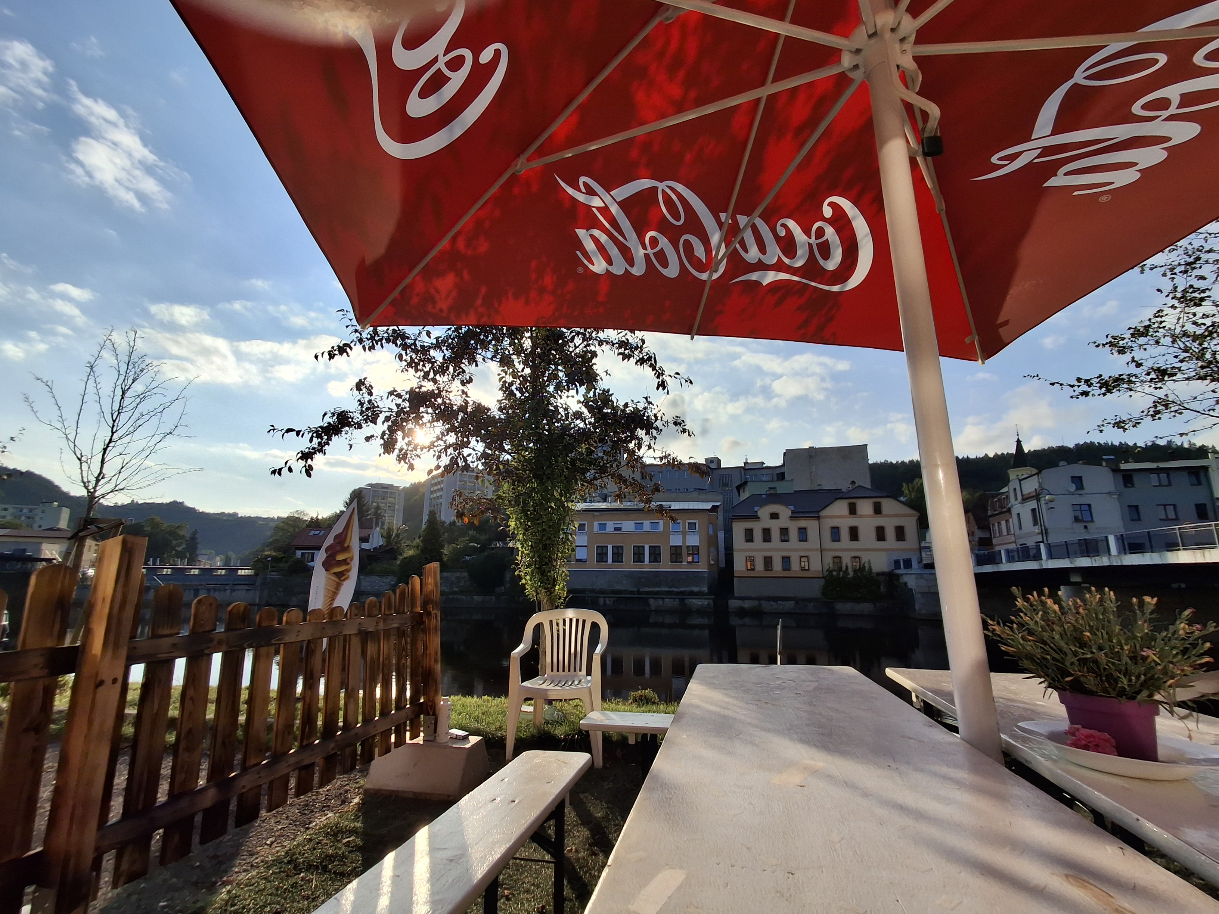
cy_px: 457
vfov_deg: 78.1
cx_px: 610
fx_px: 563
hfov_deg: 94.5
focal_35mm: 16
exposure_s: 1/2976
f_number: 2.2
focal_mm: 1.64
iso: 40
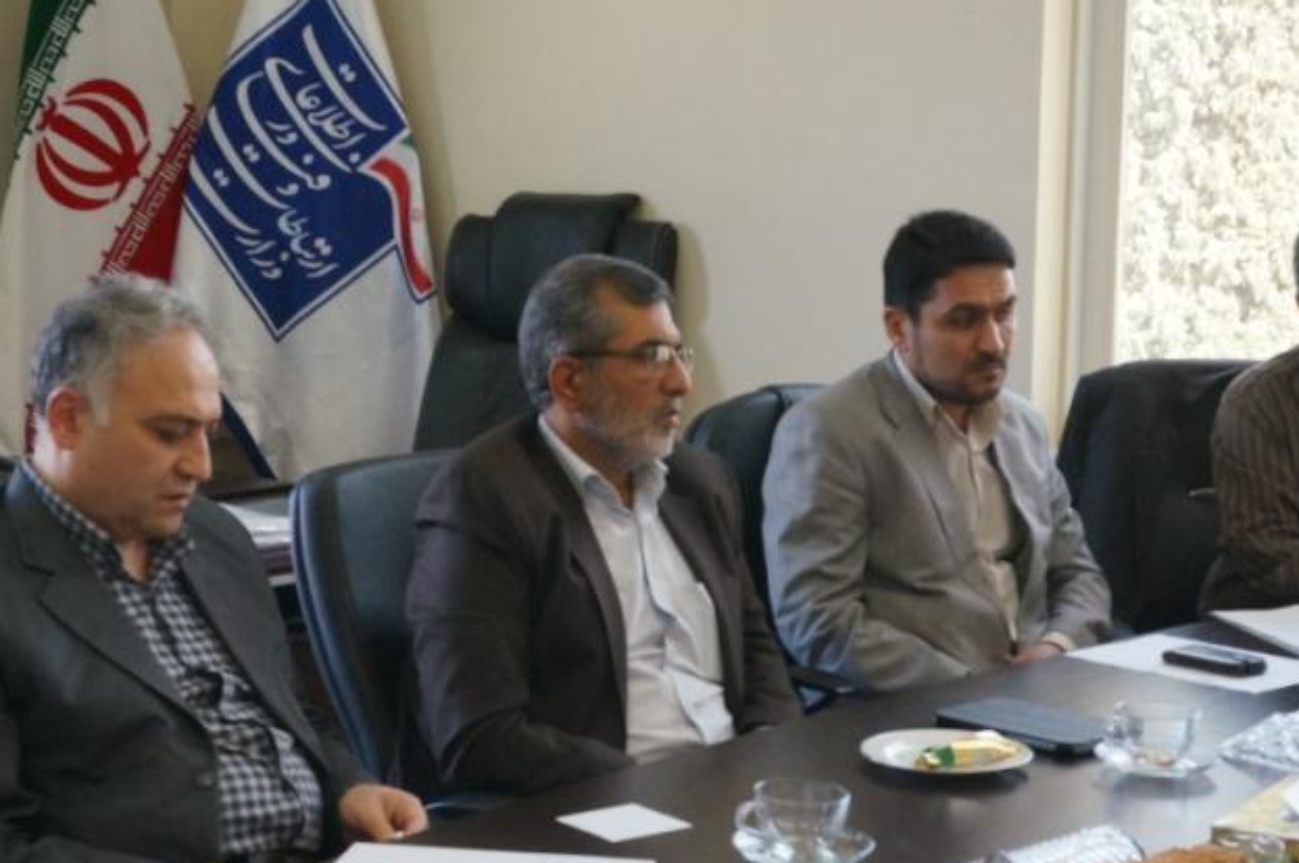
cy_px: 602
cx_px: 580
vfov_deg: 19.6
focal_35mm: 69
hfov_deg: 29.3
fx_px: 2487
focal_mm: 28
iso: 1600
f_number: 10
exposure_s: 1/60
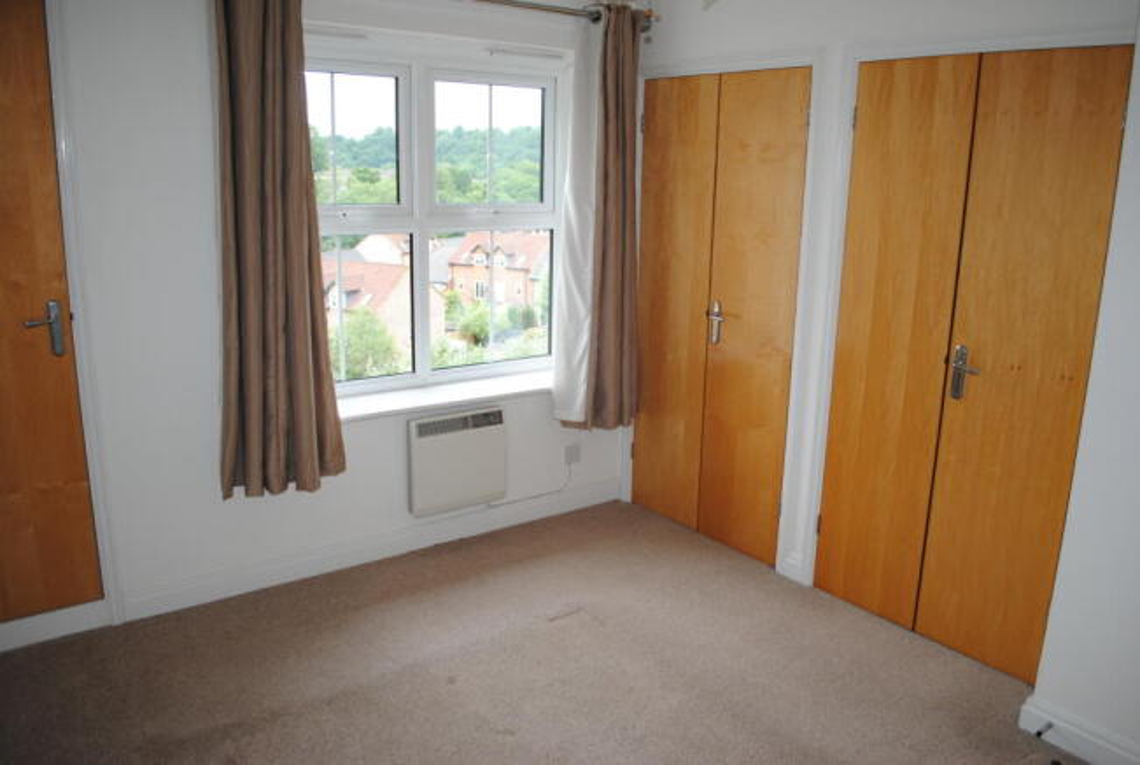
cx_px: 570
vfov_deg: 48.1
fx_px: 857
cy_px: 382
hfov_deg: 67.3
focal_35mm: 27
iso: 200
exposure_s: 1/60
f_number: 3.5
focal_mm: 18
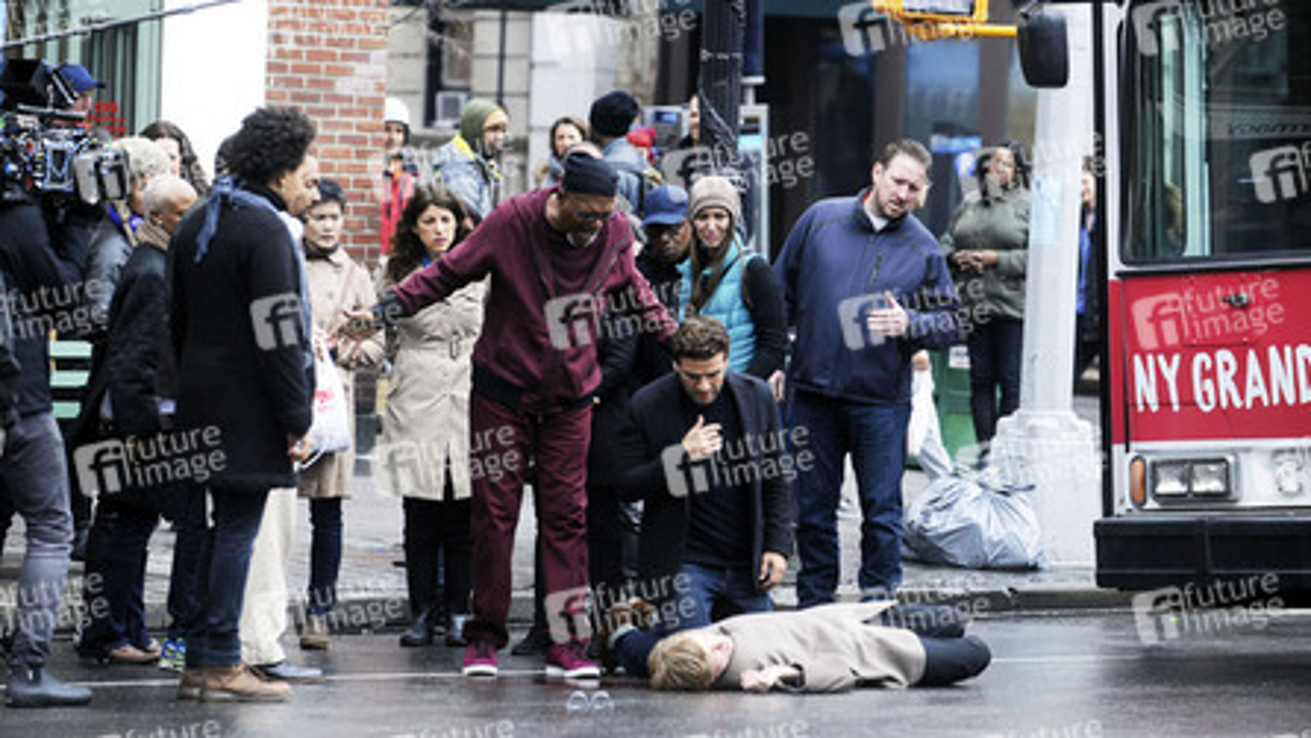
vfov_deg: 6.6
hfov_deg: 11.6
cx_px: 658
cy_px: 388
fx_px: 6432
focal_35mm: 185
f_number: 5
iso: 640
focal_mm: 175
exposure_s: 1/1250
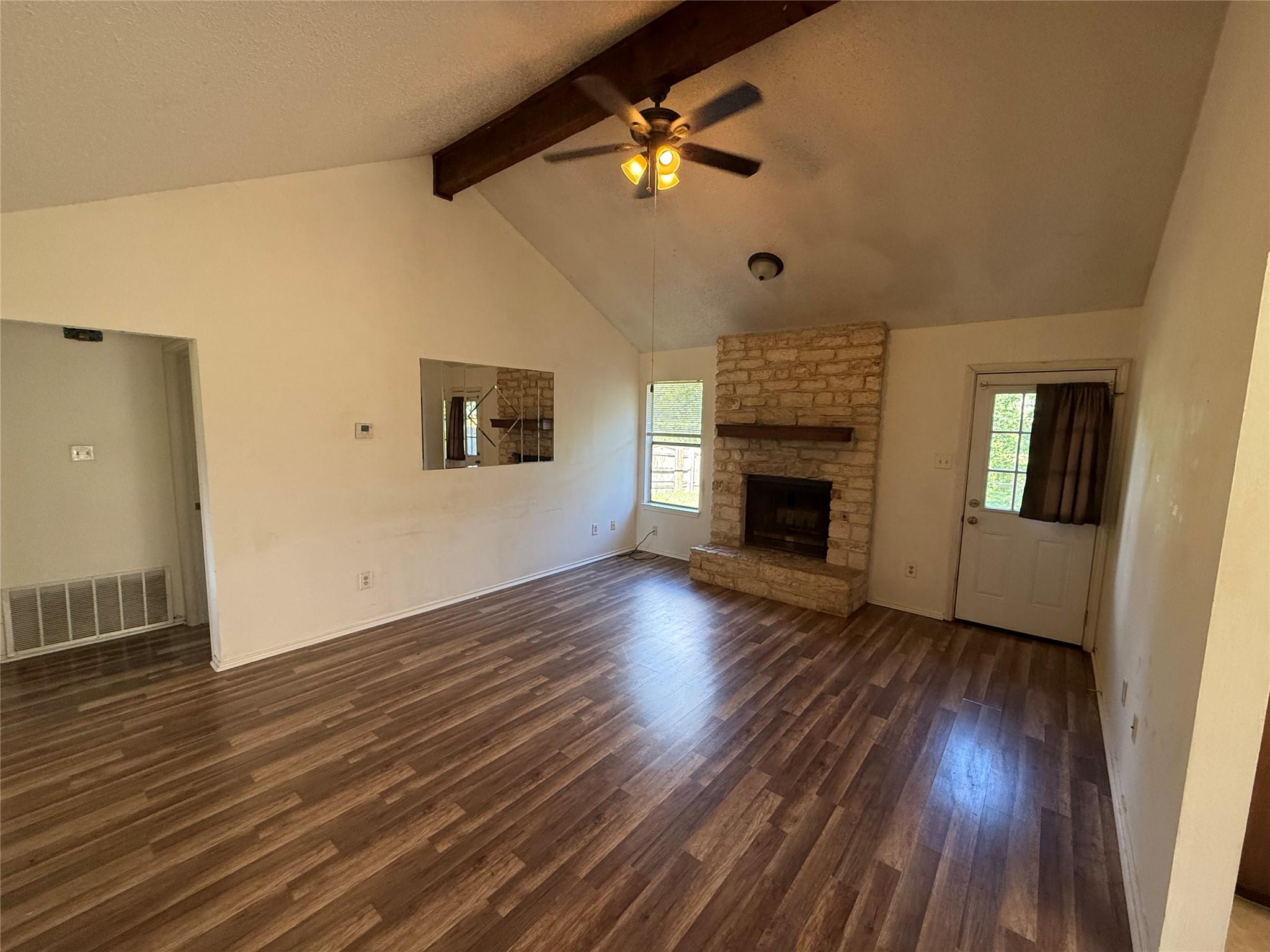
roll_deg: -1.4
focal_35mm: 14
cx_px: 635
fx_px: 514
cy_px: 476
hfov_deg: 102.1
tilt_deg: -6.2
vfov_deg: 85.7
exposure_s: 1/120
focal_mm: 2.22
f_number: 2.2
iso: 320
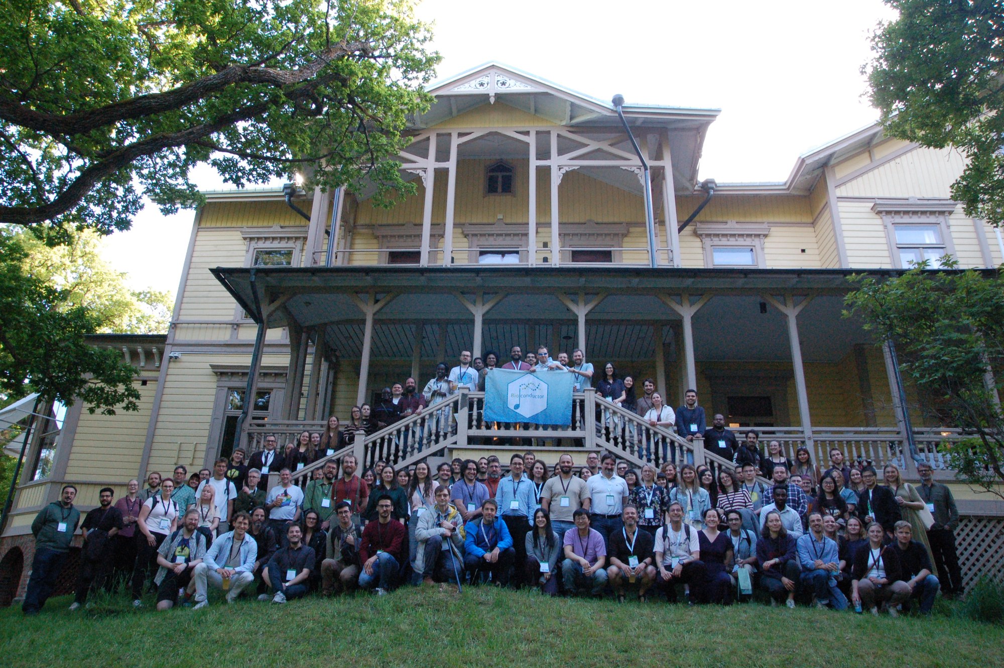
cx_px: 502
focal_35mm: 26
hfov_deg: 70.5
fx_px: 711
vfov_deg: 50.3
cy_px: 334
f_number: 11
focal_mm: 17
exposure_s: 1/125
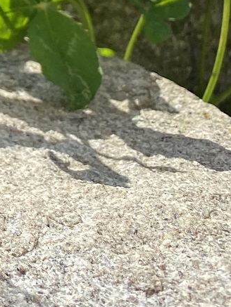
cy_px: -224
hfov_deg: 10.8
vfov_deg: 14.7
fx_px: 1058
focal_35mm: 119
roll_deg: -0.5
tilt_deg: -5.1
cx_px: -296
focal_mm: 4.25
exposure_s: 1/1484
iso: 32
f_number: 1.8
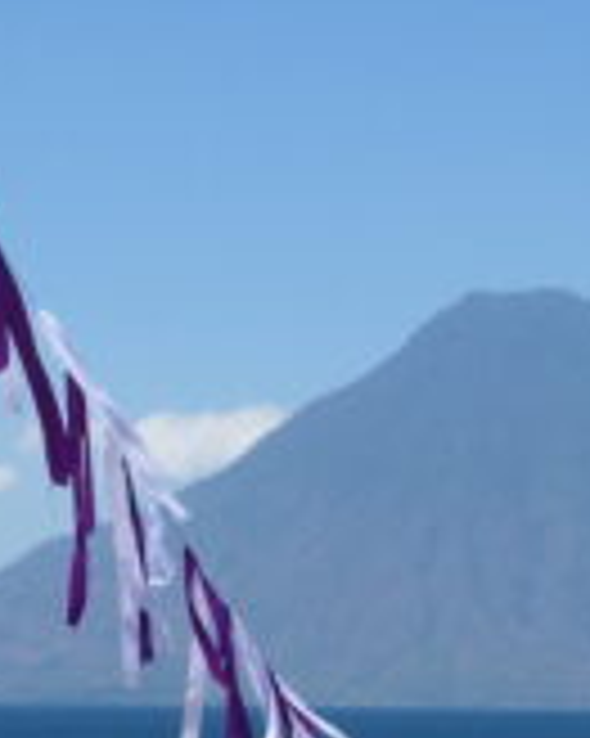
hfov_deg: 8.6
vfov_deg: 10.4
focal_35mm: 179
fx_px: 3911
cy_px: 1138
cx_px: 448
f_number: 6.3
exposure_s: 1/1000
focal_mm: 14.4
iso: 200
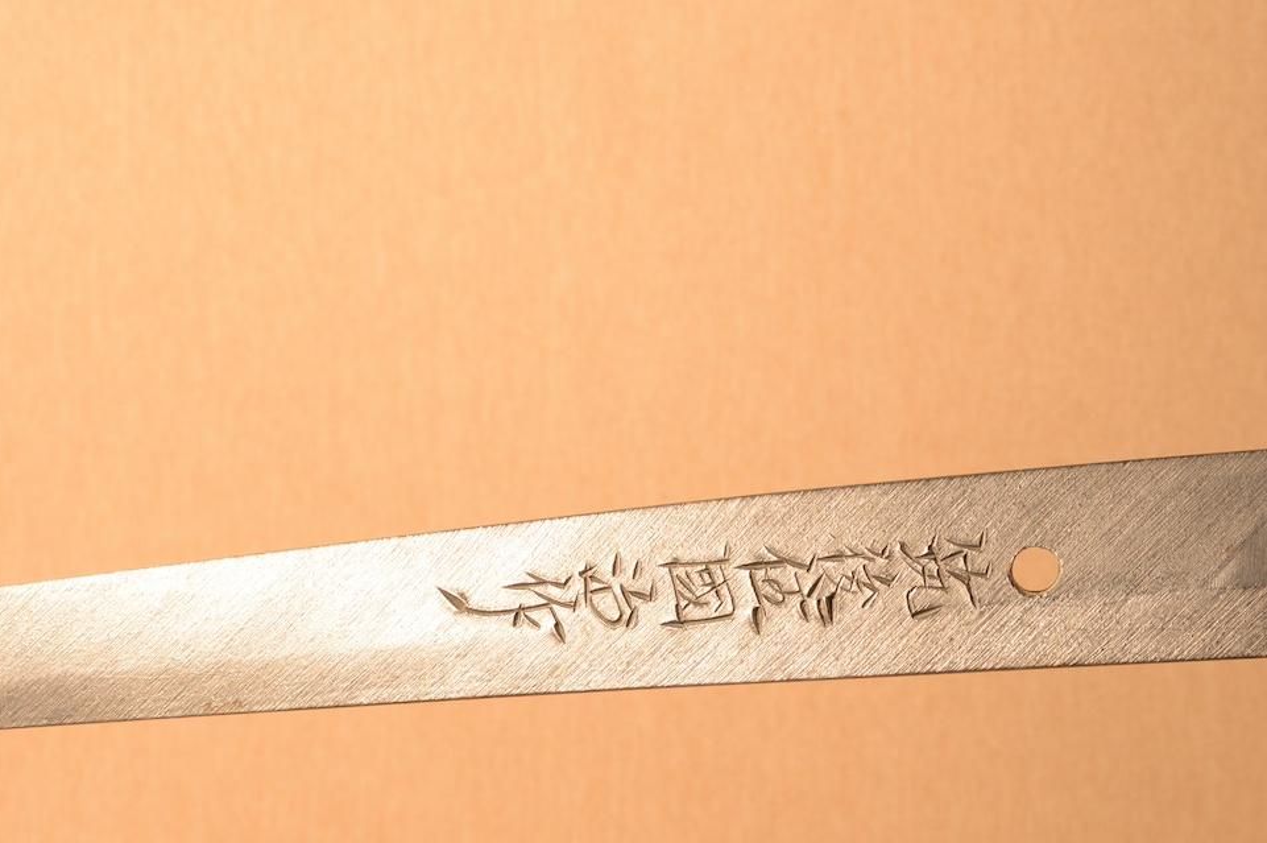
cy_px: 571
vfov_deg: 16.4
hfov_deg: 24.5
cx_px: 682
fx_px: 2919
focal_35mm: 83
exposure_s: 1/2
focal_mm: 38
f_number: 11
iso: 400
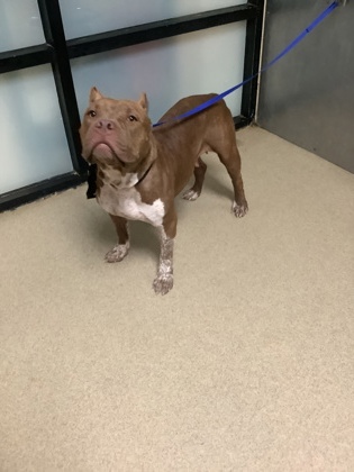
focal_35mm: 31
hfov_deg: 45.4
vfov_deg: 58.4
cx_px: 177
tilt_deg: -39.4
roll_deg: +3.2
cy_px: 236
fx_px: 423
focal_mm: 3.3
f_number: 2.4
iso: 400
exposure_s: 1/30
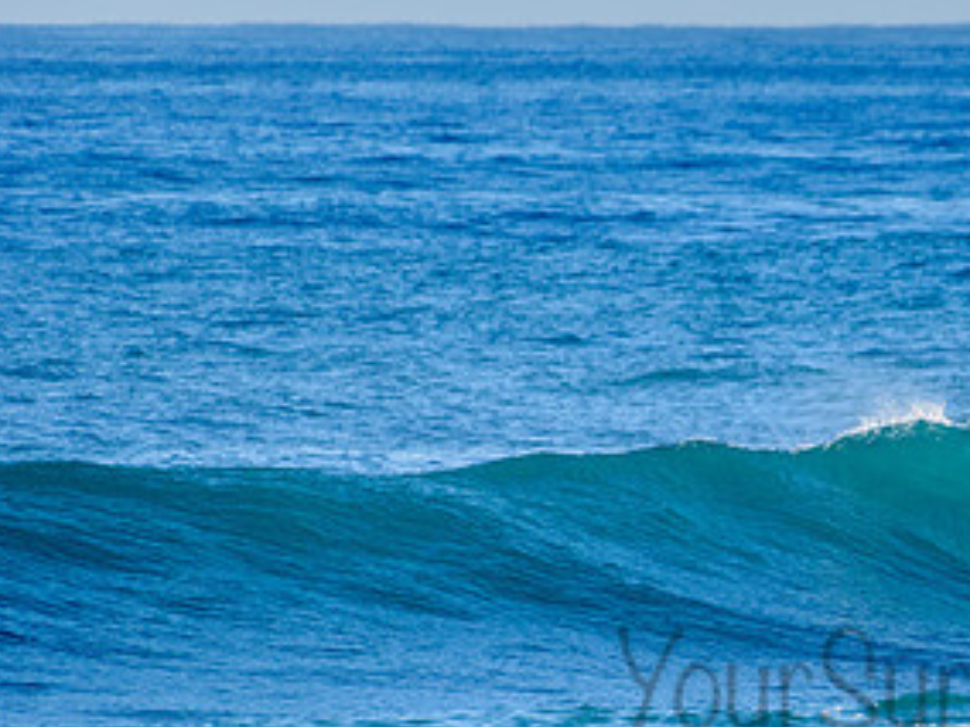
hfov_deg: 1.6
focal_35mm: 1206
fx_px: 33794
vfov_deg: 1.2
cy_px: 553
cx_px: 1194
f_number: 5.6
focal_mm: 500
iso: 280
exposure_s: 1/2000
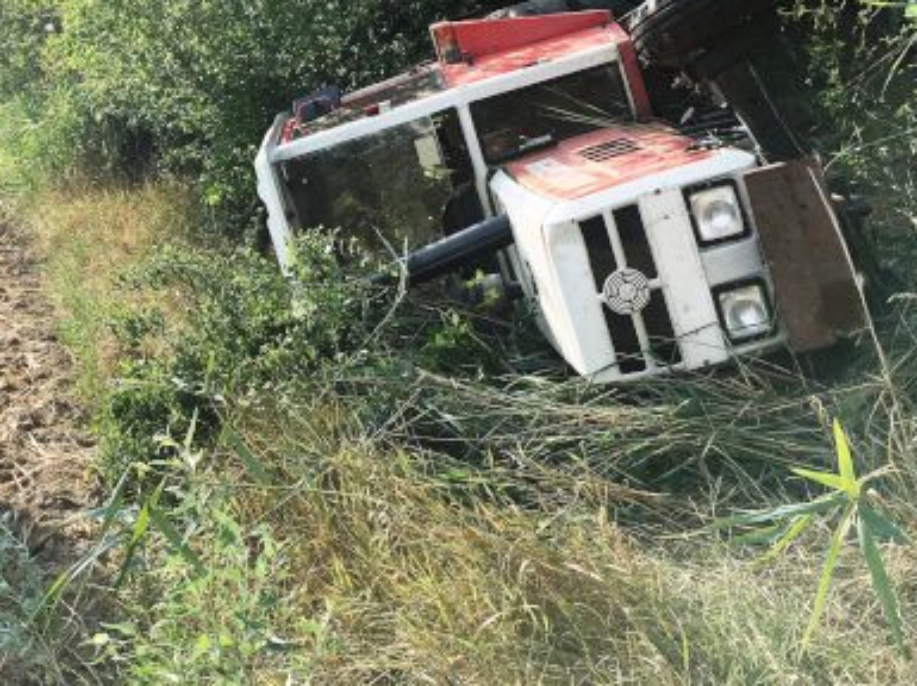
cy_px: 137
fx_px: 1297
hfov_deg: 38.1
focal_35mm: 49
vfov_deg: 29.0
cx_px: 250
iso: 25
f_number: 2.2
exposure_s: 1/1148
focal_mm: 4.15
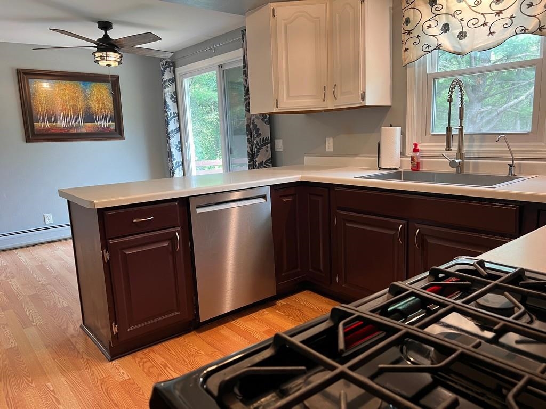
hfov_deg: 67.3
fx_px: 410
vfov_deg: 53.1
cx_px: 273
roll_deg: +1.9
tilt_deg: -10.3
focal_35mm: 26
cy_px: 204
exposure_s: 1/60
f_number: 1.5
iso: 80
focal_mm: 5.7
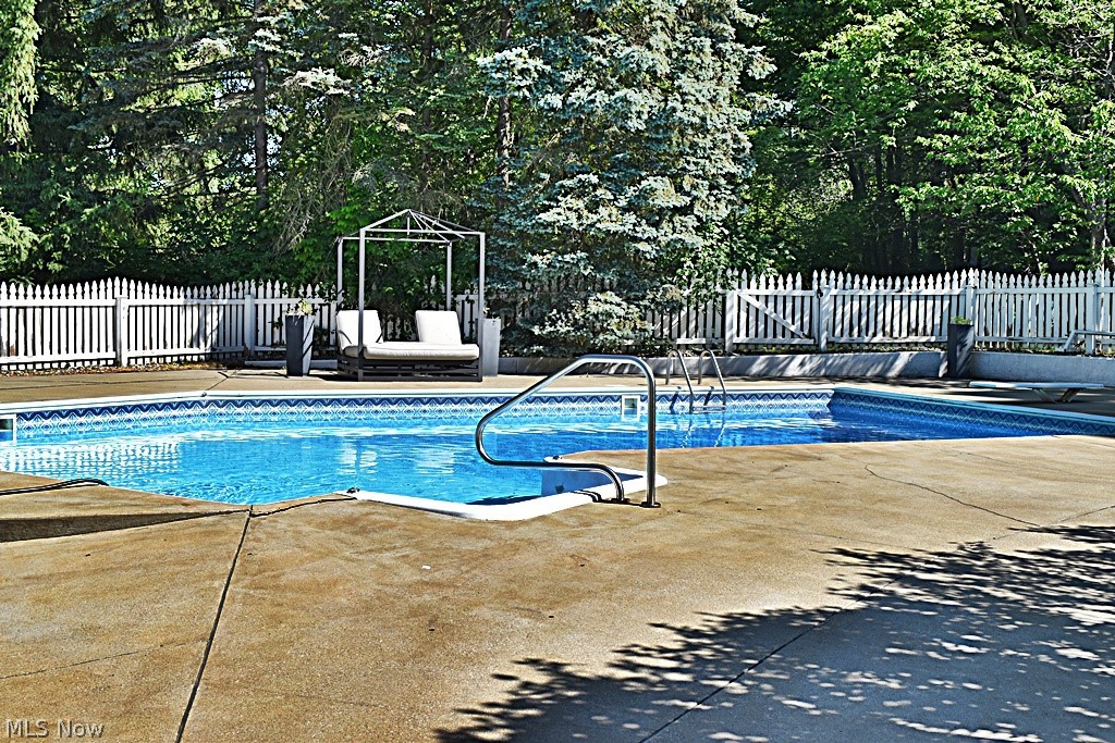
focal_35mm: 44
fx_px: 1347
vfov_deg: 30.9
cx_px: 558
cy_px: 372
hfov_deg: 45.0
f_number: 9
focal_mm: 29
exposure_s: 1/200
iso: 100
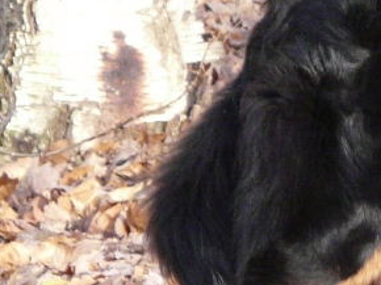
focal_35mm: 1202
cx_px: 617
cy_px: 144
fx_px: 13219
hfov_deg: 1.6
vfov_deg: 1.2
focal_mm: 44.9
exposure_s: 1/160
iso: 200
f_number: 3.6
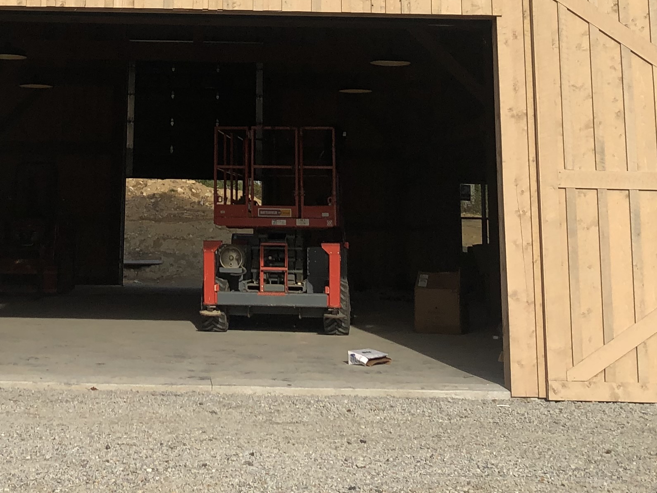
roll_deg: -0.9
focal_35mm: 71
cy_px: -62
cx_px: 198
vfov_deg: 19.7
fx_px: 1348
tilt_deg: +12.1
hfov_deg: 27.2
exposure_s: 1/2288
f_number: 1.8
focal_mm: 3.99
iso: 20
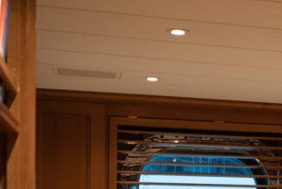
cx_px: 330
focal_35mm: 87
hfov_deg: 21.8
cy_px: 218
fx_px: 682
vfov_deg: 15.3
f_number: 5
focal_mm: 28
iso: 640
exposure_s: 1/25
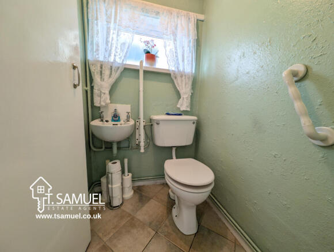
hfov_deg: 110.4
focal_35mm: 12
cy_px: 126
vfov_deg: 94.7
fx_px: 116
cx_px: 167
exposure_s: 1/33.3
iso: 53
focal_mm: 2.23
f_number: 1.95
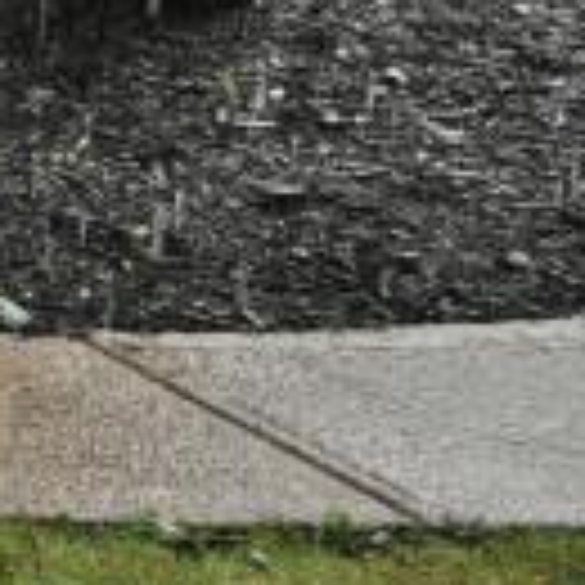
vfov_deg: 10.5
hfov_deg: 7.4
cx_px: -1922
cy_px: -850
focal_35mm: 142
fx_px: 2713
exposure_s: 1/250
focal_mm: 14.5
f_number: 4.5
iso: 200
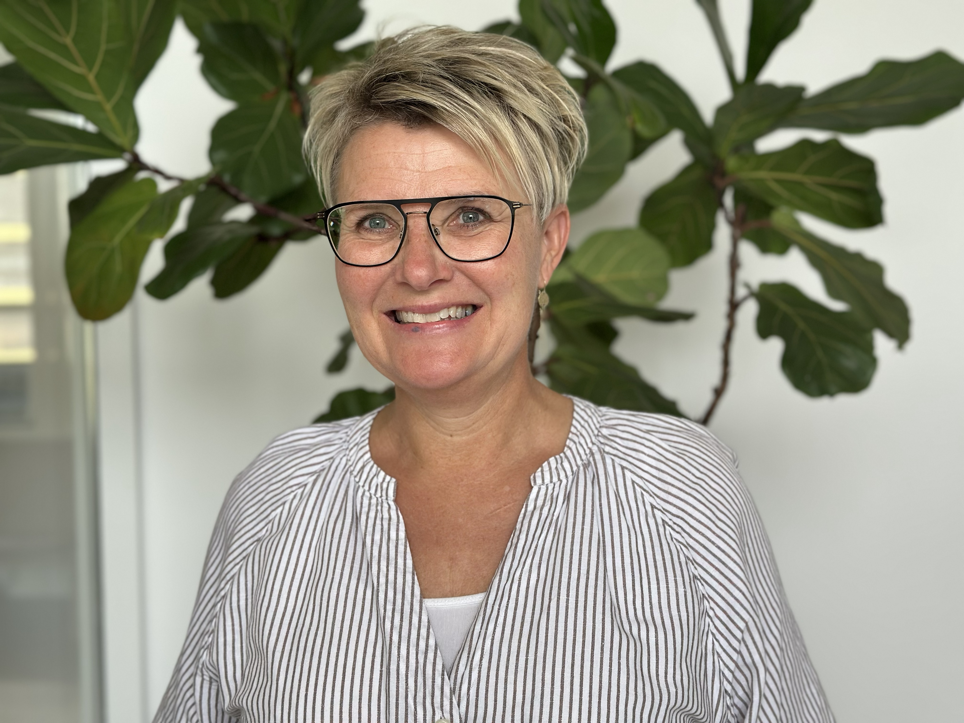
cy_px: 362
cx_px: 482
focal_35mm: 48
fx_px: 1337
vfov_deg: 30.3
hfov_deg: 39.7
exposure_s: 1/120
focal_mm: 6.86
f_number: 1.78
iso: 160
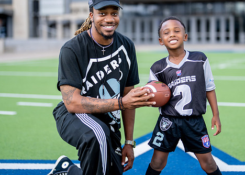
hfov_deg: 24.8
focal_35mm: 80
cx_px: 144
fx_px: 556
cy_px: 65
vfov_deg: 17.8
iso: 100
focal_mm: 50
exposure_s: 1/1000
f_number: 1.2
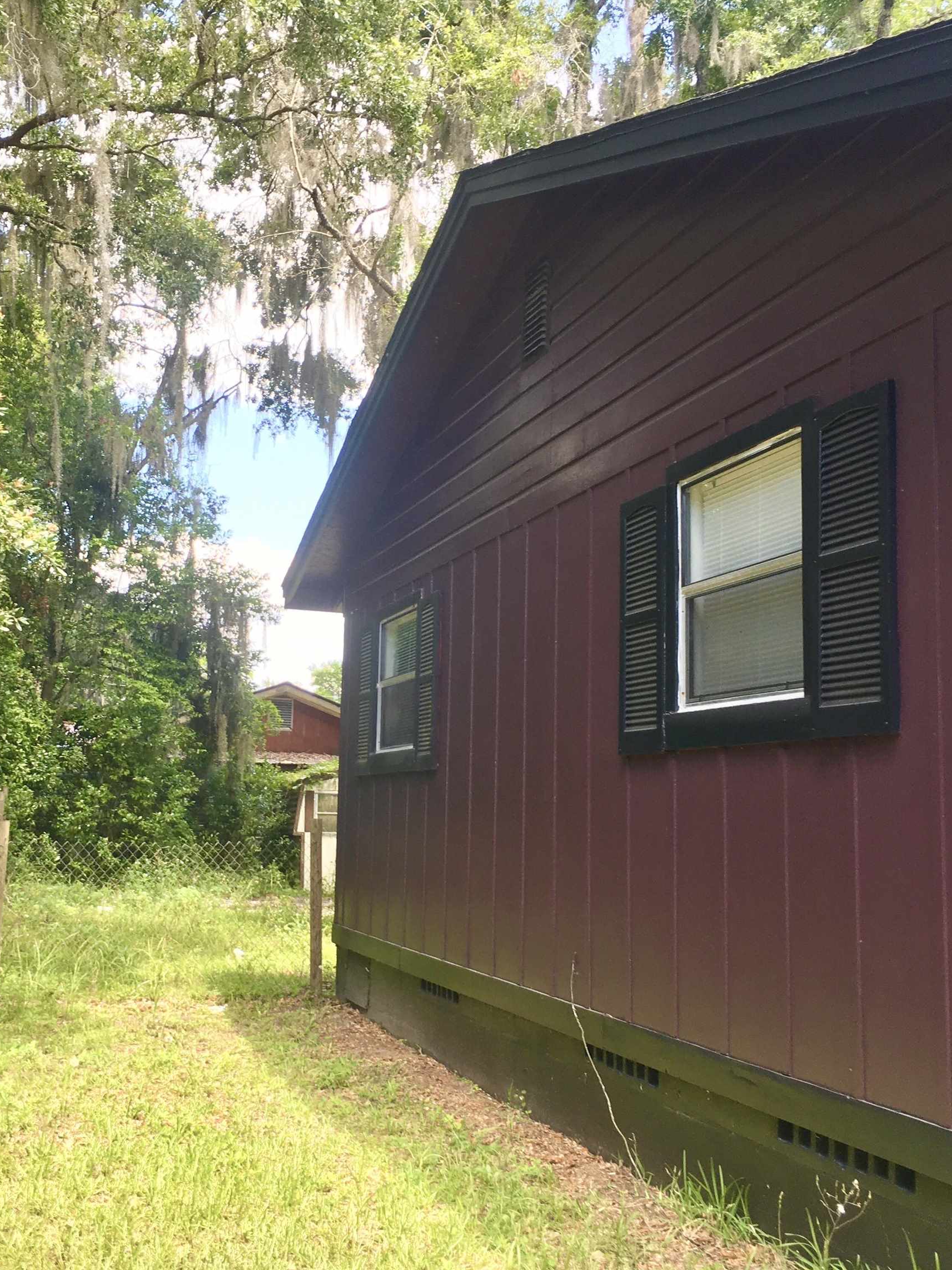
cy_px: 639
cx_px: 332
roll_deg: -0.6
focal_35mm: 39
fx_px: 1430
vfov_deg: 47.9
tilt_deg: +8.5
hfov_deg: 36.5
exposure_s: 1/120
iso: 25
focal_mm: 4.15
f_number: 2.2
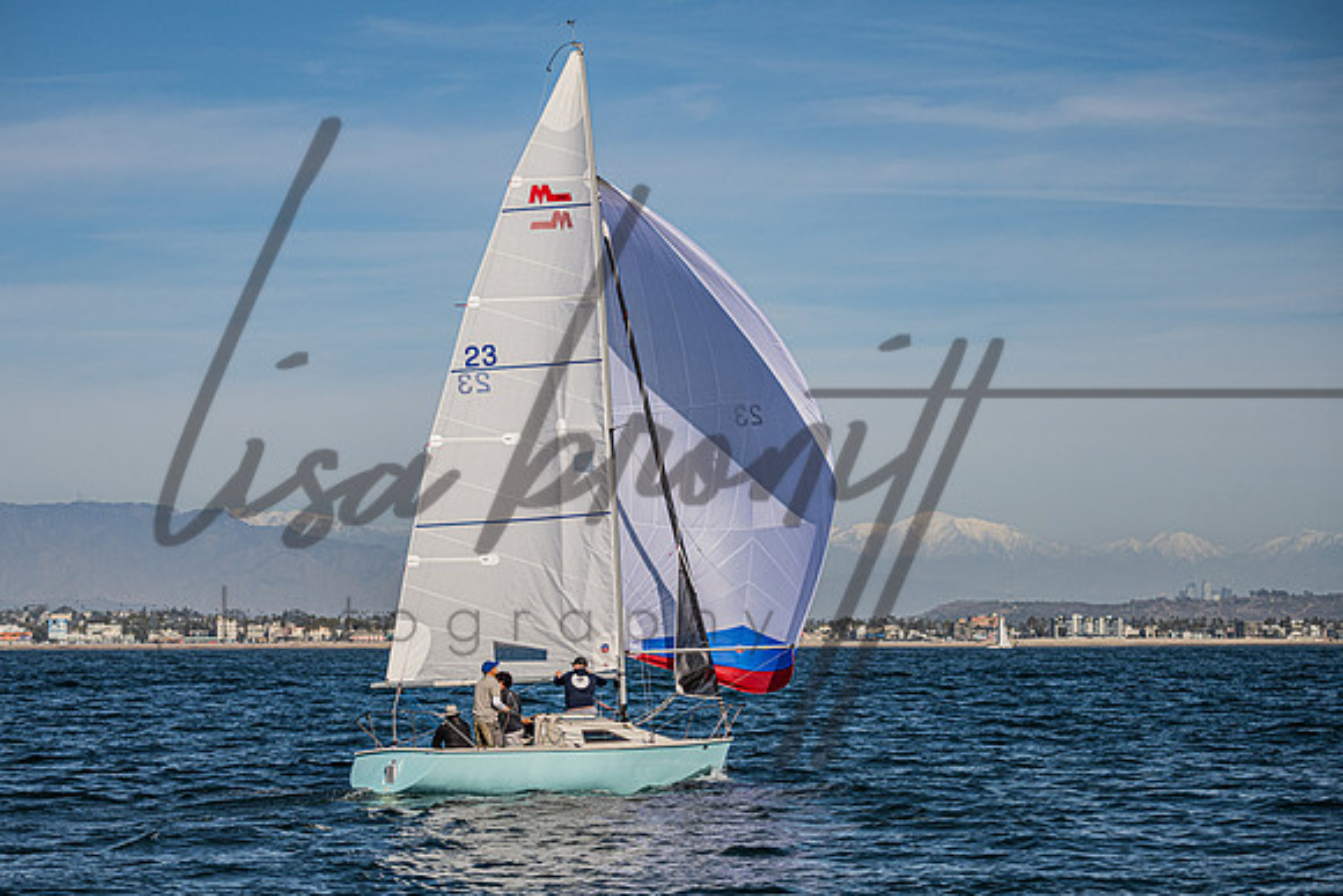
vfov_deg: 12.2
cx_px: 607
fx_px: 4175
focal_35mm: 112
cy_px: 480
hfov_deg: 18.3
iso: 320
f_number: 5.6
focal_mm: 100
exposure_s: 1/4000
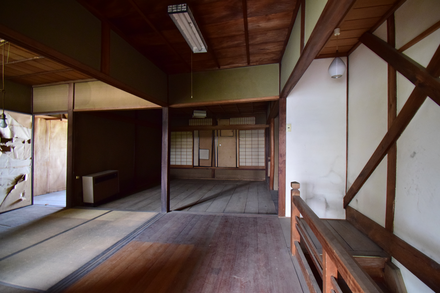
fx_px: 183
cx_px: 220
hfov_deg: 100.4
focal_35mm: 15
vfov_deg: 77.4
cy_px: 146
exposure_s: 1/15
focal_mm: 10
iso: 1600
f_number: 6.7
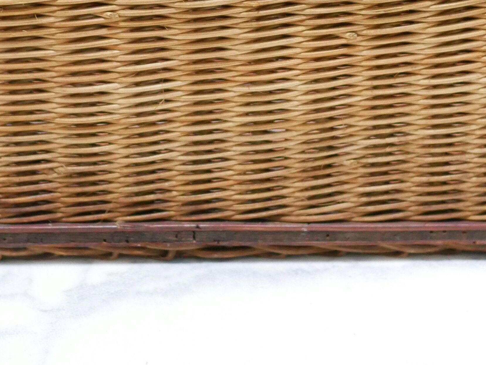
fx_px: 1559
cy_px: -85
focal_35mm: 111
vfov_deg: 13.0
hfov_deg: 17.7
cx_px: 209
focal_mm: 20
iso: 1600
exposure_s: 1/60
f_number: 1.7
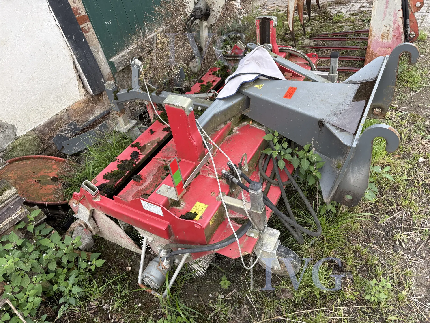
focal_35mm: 26
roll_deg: +10.4
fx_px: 323
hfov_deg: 67.3
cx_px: 215
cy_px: 162
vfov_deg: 53.1
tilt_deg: -34.6
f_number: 1.6
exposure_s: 1/317
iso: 40
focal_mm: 5.96
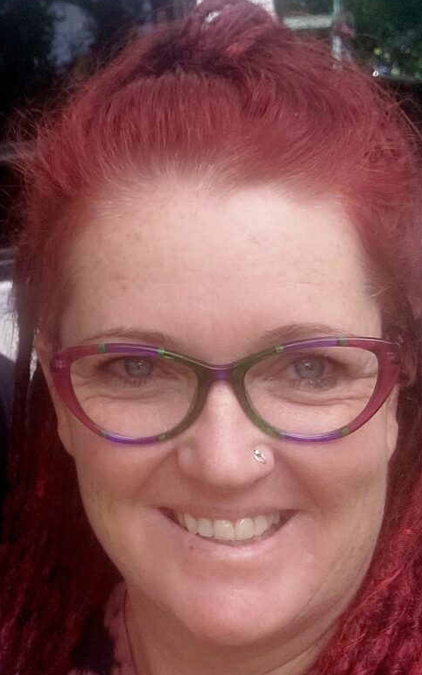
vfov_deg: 30.9
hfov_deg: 18.9
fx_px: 1214
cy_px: 254
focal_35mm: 66
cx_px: -50
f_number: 2.2
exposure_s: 1/185
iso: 40
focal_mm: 3.72
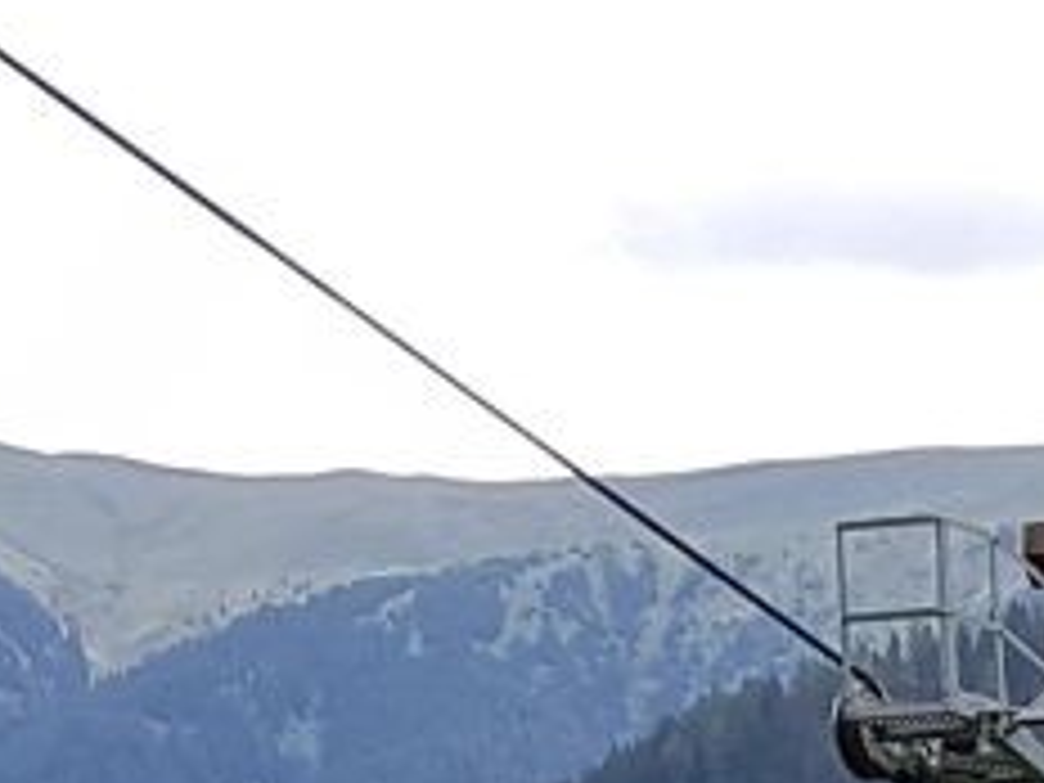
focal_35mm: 179
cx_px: 2979
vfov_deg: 7.3
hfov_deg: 9.2
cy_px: 2354
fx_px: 5399
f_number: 1.7
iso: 50
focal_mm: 4.2
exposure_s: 1/746
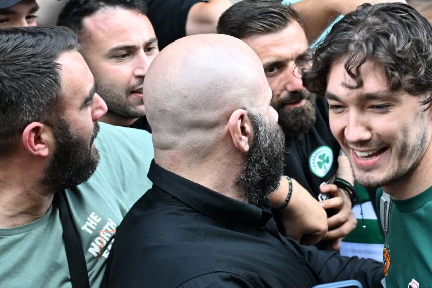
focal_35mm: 144
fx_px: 1728
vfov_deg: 9.5
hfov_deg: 13.8
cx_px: 534
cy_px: 112
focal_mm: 48
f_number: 4
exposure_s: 1/250
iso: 450
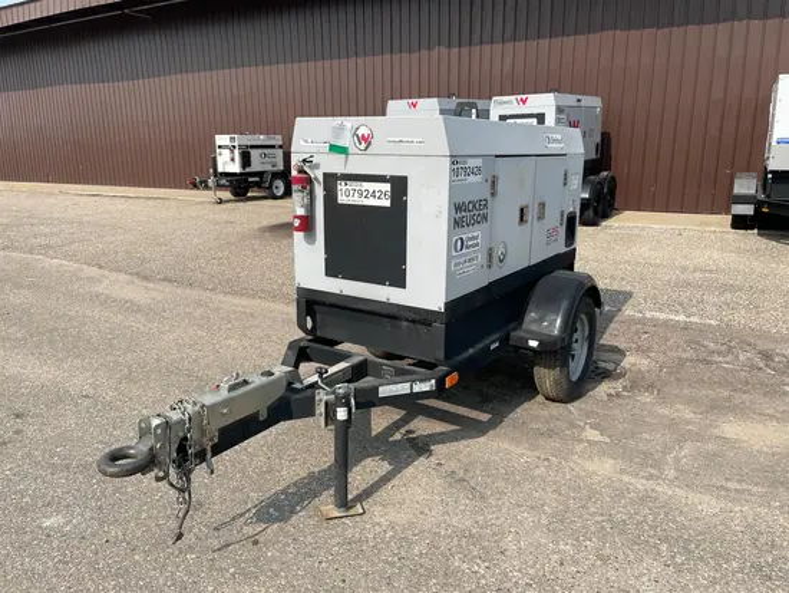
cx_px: 394
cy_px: 296
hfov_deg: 67.3
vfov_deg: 53.1
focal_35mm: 26
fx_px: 593
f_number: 1.6
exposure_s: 1/4132
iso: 50
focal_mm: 4.2
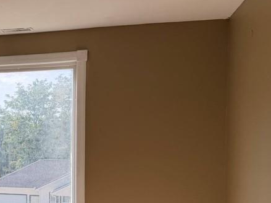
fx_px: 438
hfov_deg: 31.4
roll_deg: -0.1
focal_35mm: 56
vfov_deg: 25.8
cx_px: -9
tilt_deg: -2.5
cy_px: 151
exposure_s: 1/813
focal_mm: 6.76
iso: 80
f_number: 1.78
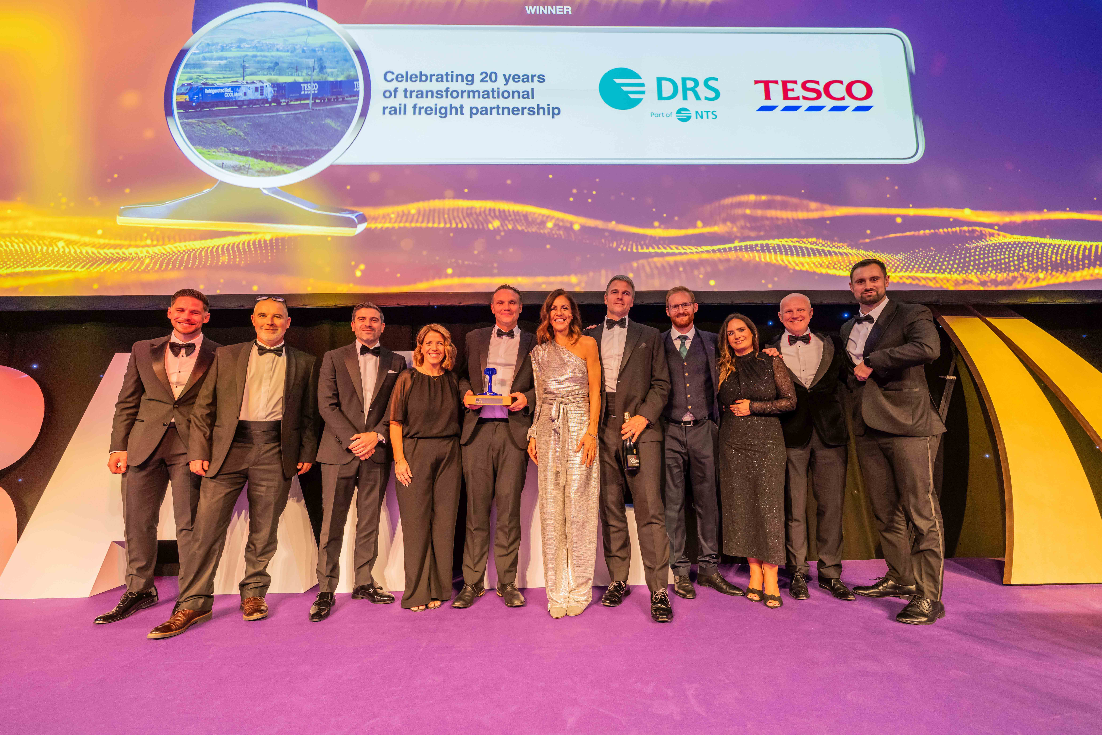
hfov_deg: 100.4
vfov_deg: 77.3
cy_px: 368
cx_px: 551
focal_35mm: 15
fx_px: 459
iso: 1250
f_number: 5
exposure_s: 1/100
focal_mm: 15
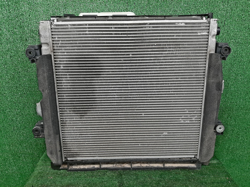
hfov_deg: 67.3
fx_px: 188
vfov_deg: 53.1
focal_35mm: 26
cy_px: 94
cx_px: 125
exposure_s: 1/50
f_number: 1.7
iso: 69
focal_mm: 3.93
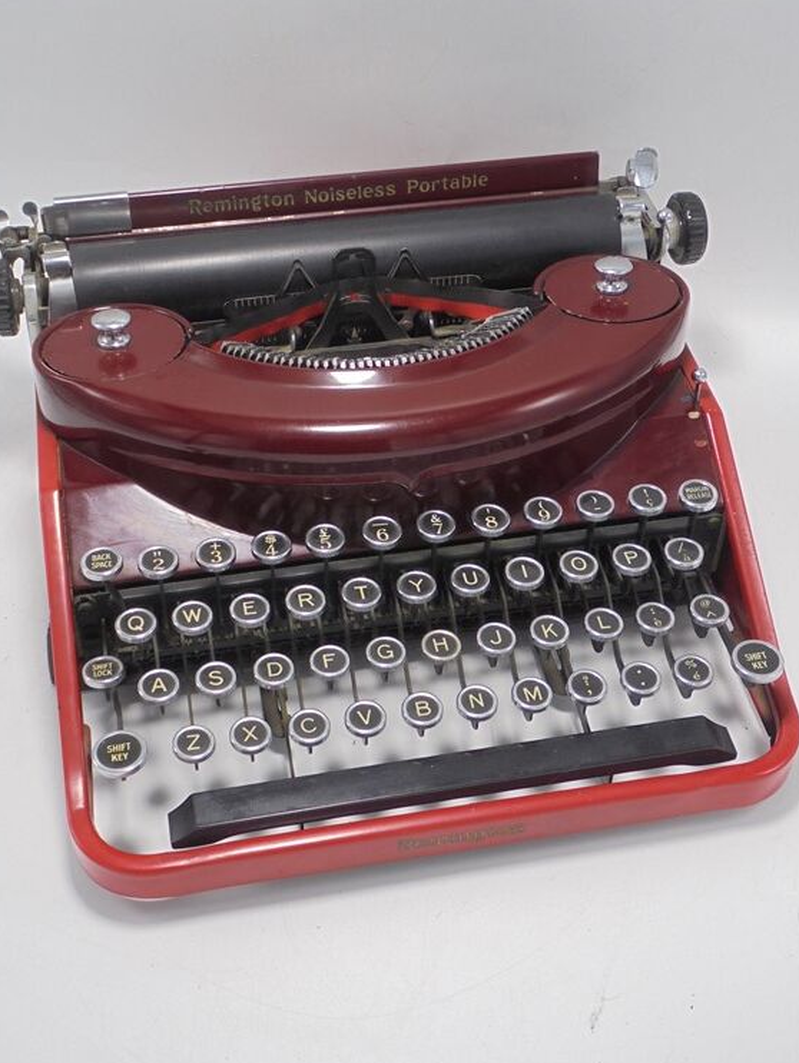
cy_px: 538
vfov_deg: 41.2
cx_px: 399
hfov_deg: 31.5
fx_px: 1414
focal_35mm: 46
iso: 100
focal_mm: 6.9
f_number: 4.2
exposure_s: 1/40
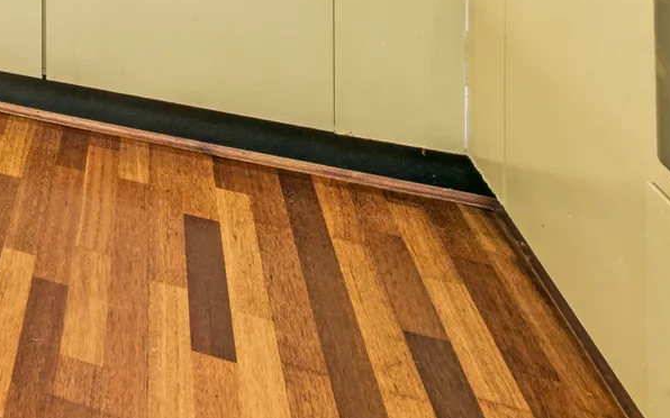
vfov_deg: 20.9
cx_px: -242
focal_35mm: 46
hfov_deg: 31.3
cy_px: -301
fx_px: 840
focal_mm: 14
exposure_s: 2
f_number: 8
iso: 200
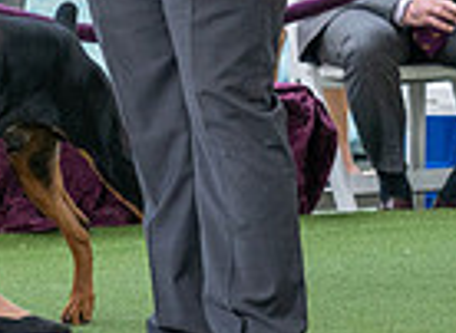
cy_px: -134
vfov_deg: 3.5
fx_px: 5524
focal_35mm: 423
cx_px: -334
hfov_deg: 4.7
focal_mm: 86
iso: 1600
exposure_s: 1/1000
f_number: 6.3
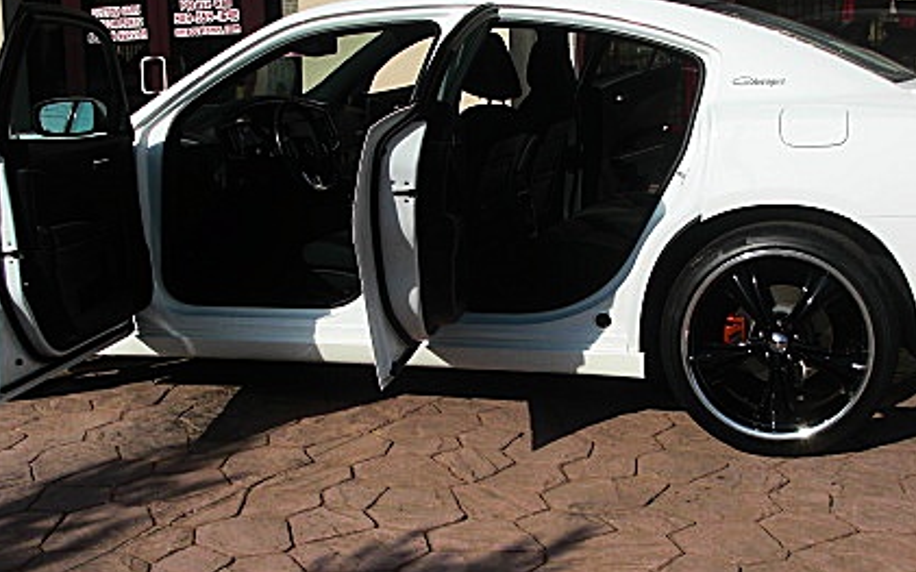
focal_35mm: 58
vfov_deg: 22.4
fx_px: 1448
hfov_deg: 35.1
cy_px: 313
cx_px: 516
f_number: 7.9
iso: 50
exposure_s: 1/250
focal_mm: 6.3
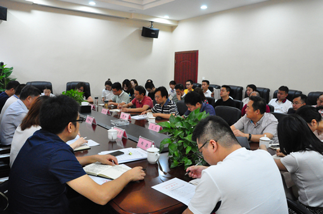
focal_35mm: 27
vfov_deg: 47.8
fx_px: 242
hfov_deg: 67.5
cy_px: 107
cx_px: 162
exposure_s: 1/125
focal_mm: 18
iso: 3200
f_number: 5.6
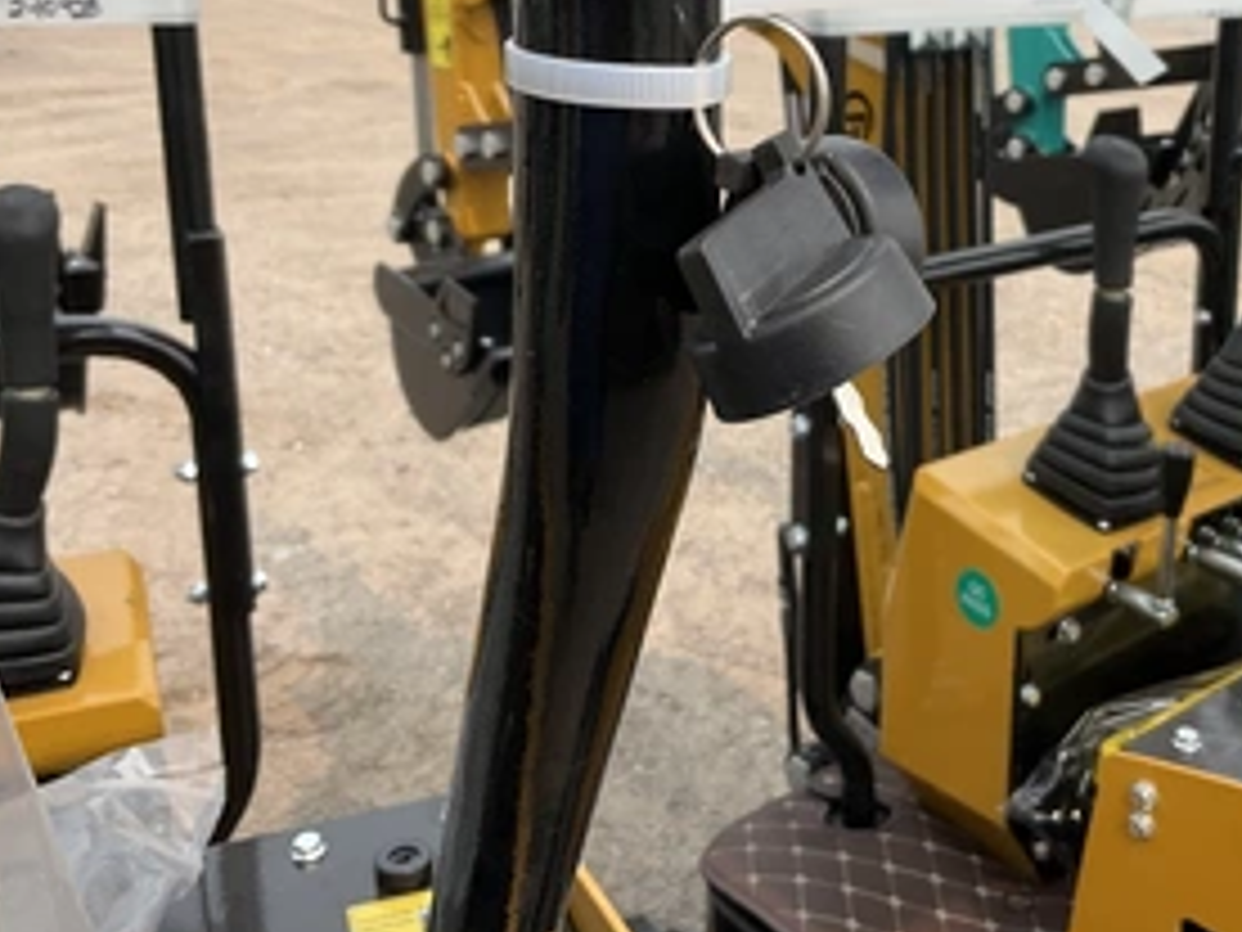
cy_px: 270
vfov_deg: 33.9
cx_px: 806
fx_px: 1507
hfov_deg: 44.3
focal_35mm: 42
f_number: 1.8
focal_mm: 3
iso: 25
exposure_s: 1/898
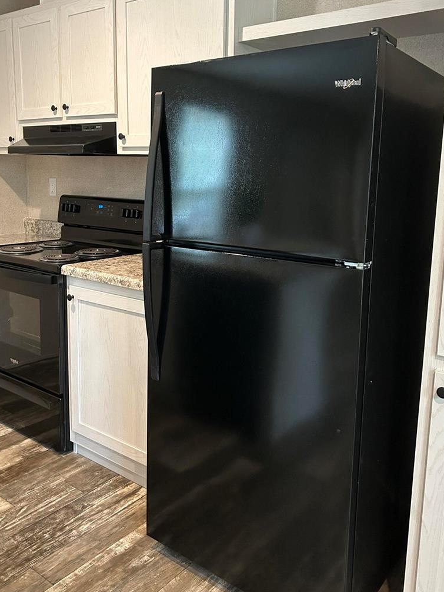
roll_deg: -2.0
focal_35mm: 31
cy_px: 248
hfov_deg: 45.5
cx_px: 223
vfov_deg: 58.0
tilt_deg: -8.4
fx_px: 530
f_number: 1.5
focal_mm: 5.7
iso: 500
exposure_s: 1/60
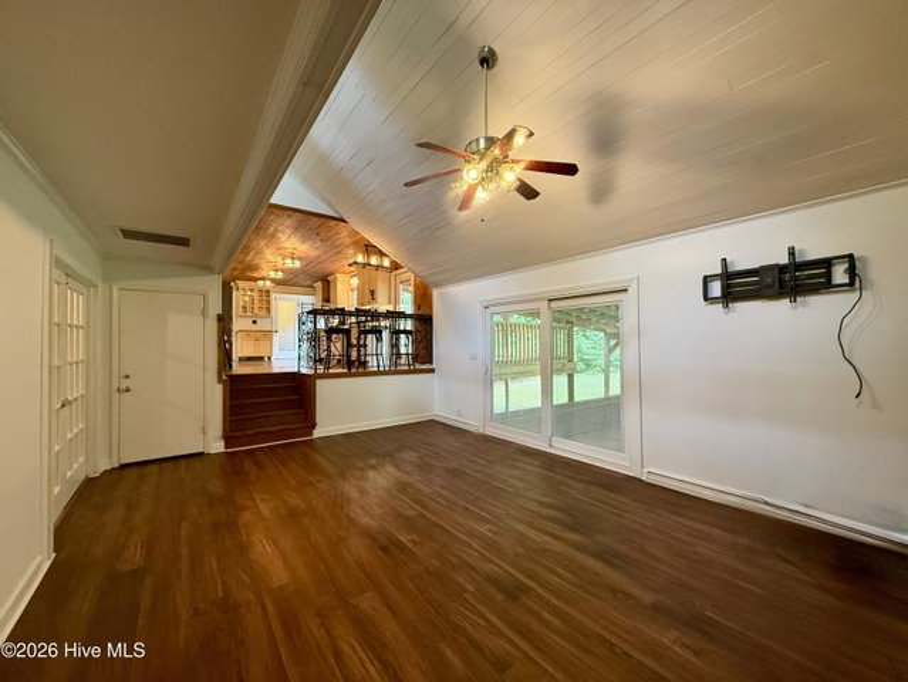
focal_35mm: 14
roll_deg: -0.2
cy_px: 341
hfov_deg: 102.0
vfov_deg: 85.7
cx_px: 454
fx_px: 367
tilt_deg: +1.1
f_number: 2.2
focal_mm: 2.22
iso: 320
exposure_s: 1/60
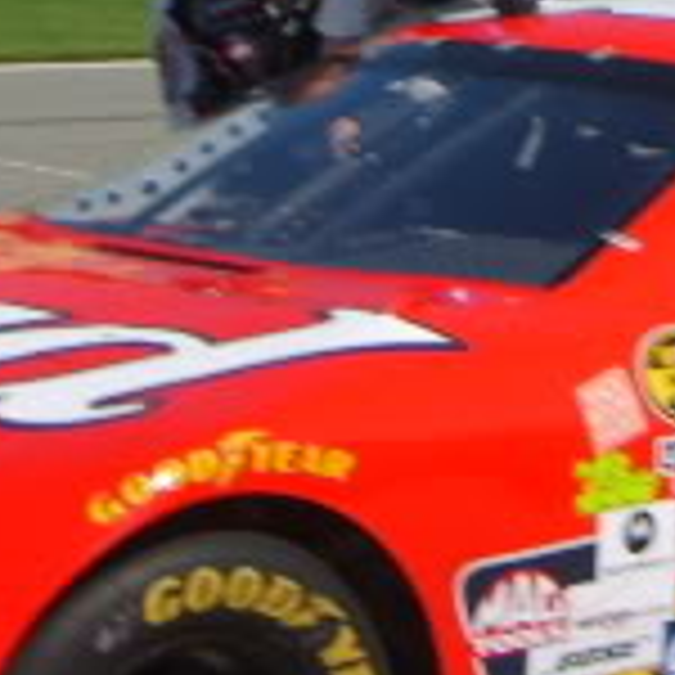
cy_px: -207
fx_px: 2912
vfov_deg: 12.8
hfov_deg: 13.1
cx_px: 576
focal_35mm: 132
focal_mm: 5.8
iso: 50
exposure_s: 1/250
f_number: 7.1
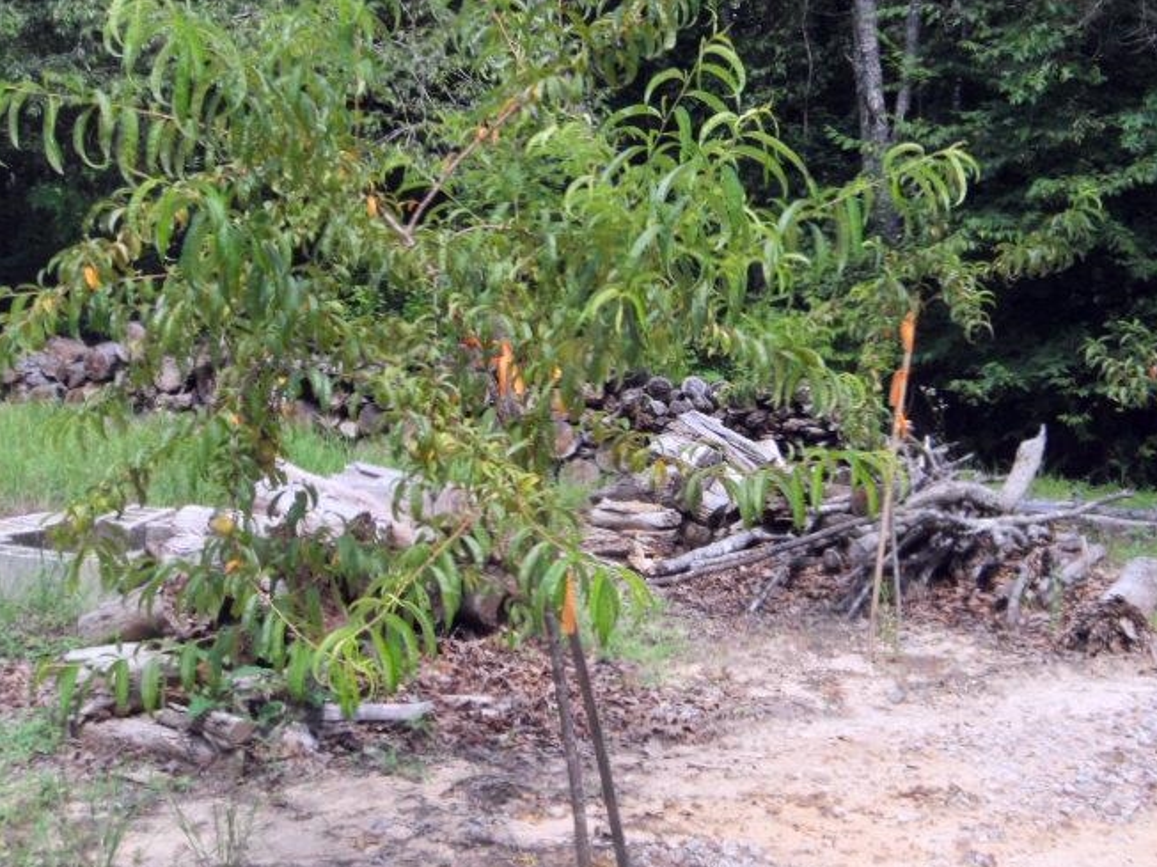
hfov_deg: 34.8
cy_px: 367
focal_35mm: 55
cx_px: 680
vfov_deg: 26.5
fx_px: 1838
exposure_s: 1/250
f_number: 3.5
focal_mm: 6.3
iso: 80
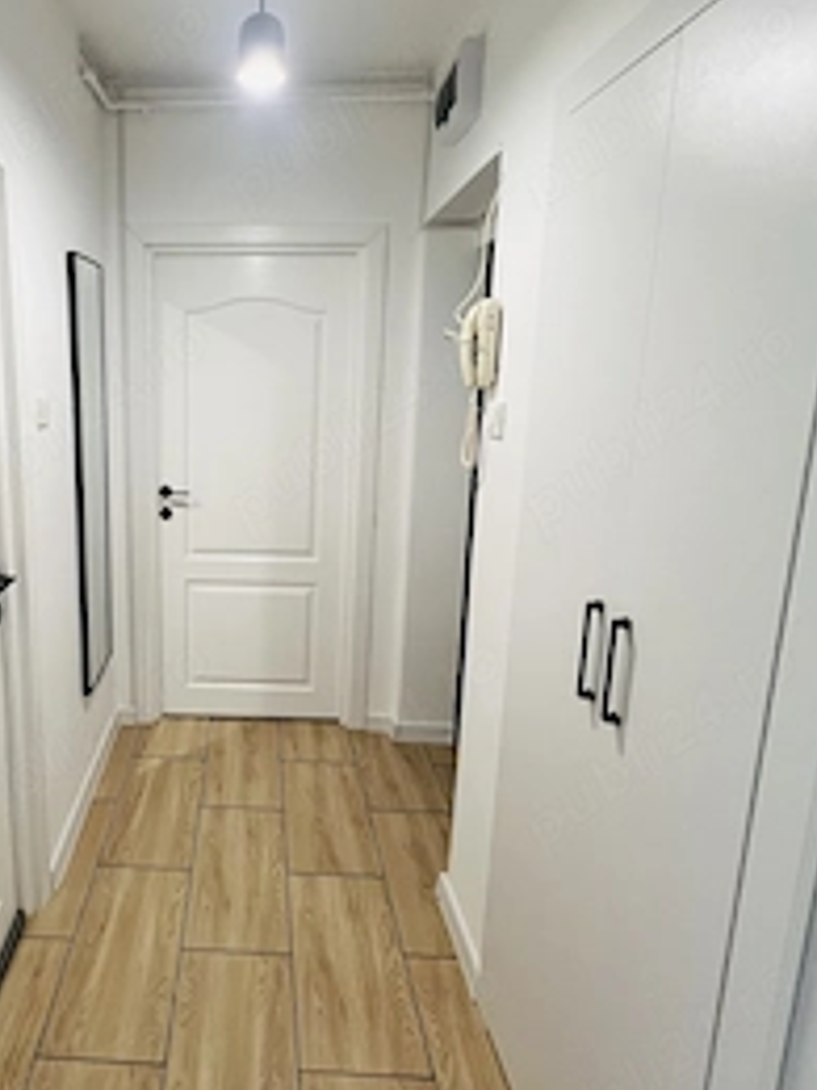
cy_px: 495
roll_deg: -0.5
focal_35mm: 20
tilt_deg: -10.1
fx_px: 629
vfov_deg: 81.5
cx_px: 218
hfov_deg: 62.7
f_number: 1.8
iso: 250
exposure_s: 1/81
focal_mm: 1.57
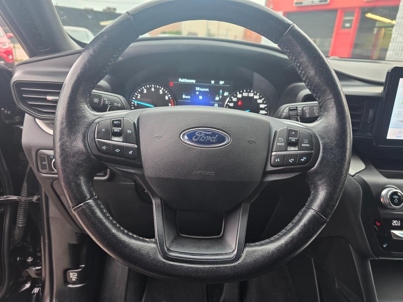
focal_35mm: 23
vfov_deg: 58.9
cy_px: 151
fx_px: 268
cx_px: 202
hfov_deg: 73.9
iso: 125
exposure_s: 1/54.7
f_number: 1.7
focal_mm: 6.3
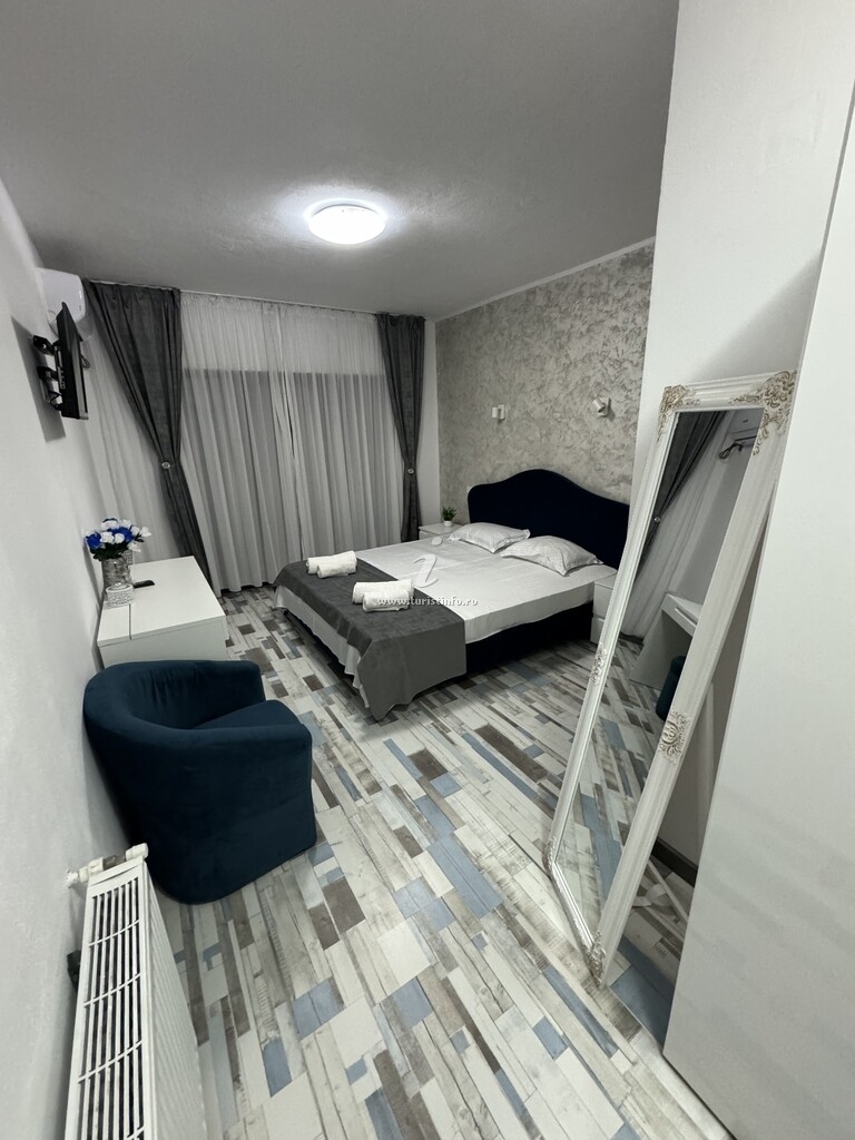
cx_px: 428
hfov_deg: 85.7
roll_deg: +2.1
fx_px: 461
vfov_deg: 102.1
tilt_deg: -16.9
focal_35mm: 14
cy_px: 570
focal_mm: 2.22
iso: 800
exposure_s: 1/50
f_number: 2.2
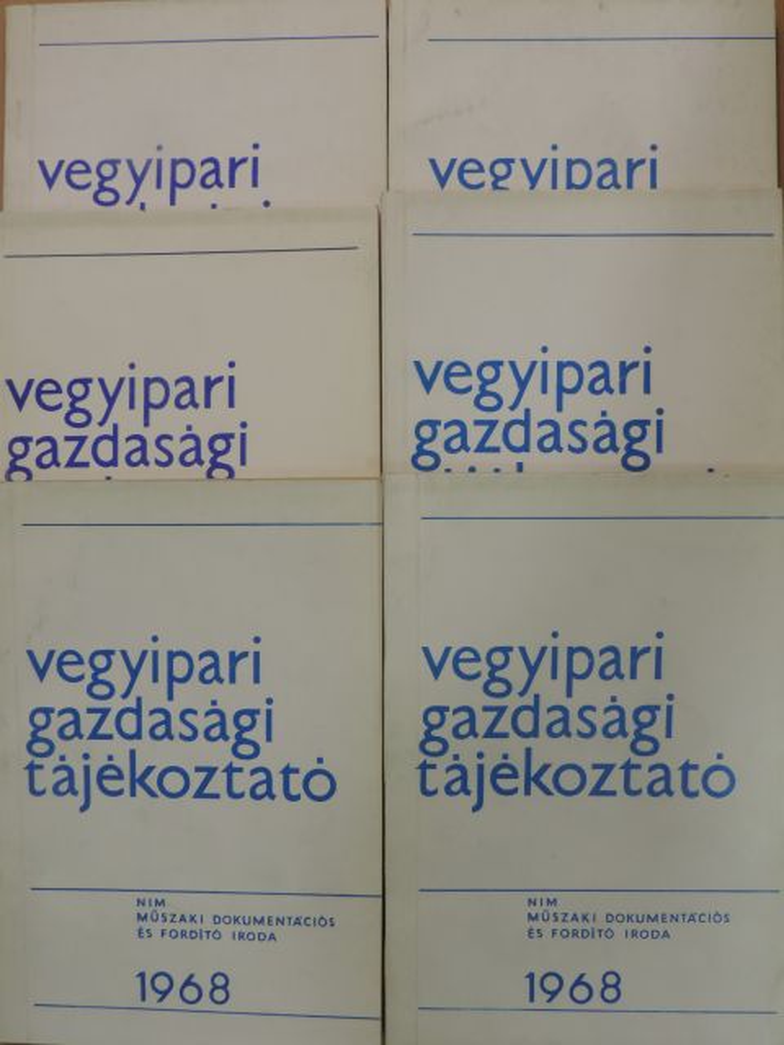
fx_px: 1057
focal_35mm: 35
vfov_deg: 52.6
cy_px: 522
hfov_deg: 40.7
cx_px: 392
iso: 200
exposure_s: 1/50
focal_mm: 6.2
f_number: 3.3
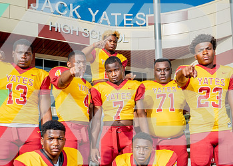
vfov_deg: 30.4
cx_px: 113
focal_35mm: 45
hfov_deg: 42.7
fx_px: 298
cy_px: 134
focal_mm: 24
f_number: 11
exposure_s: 1/125
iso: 100
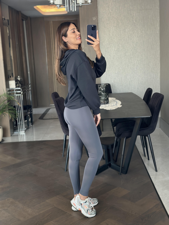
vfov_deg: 39.7
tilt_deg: -19.4
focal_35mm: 48
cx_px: 84
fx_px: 312
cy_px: 112
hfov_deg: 30.3
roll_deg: +3.2
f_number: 1.78
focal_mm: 6.86
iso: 320
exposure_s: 1/60
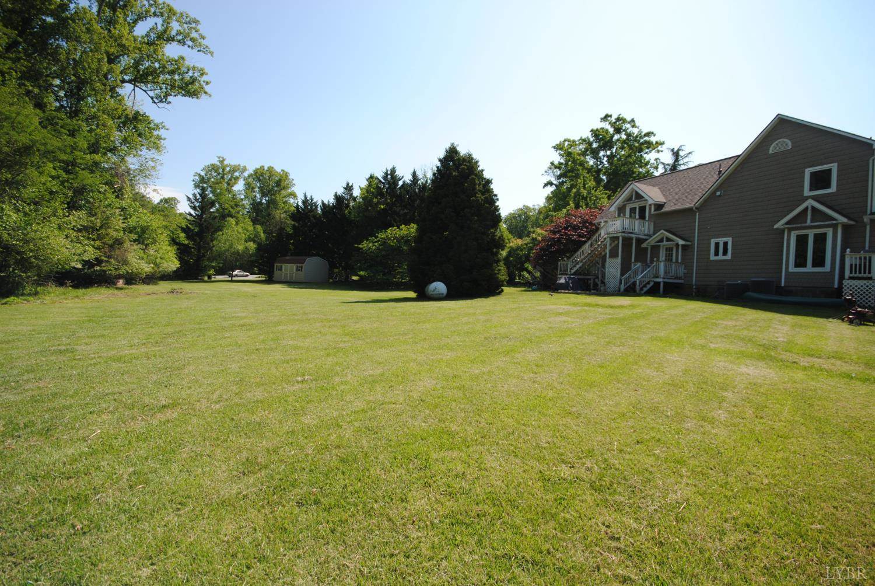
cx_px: 438
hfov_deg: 100.3
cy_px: 293
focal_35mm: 15
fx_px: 365
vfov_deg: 77.5
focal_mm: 10
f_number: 7.1
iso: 100
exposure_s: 1/200
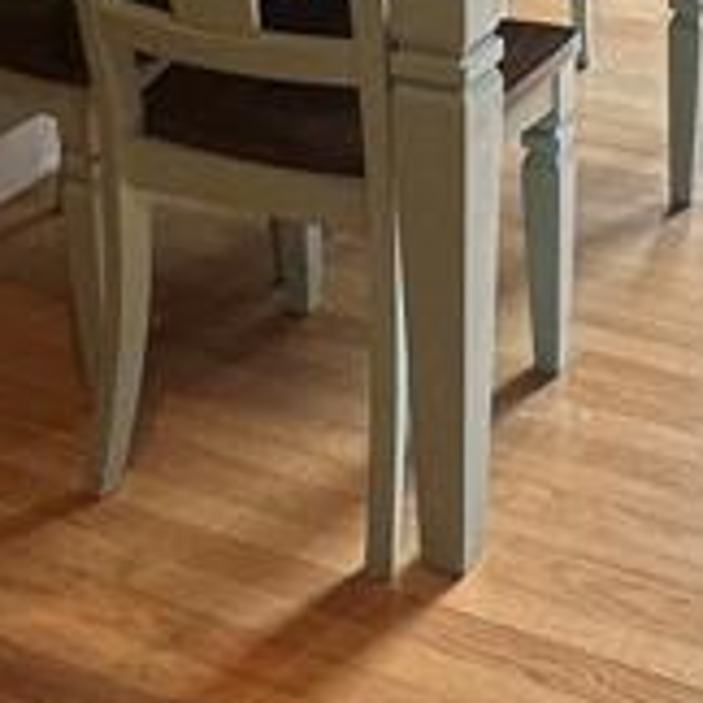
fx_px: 1792
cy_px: -412
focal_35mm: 78
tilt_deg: -6.1
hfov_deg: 21.8
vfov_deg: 18.9
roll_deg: +0.3
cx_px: 586
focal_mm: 2.22
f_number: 2.2
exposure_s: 1/120
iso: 100
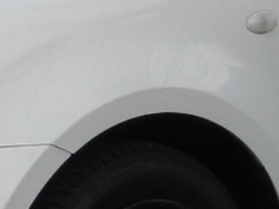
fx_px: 6452
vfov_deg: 1.9
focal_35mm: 801
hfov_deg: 2.5
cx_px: 229
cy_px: -128
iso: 160
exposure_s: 1/125
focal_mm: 20.5
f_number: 4.8
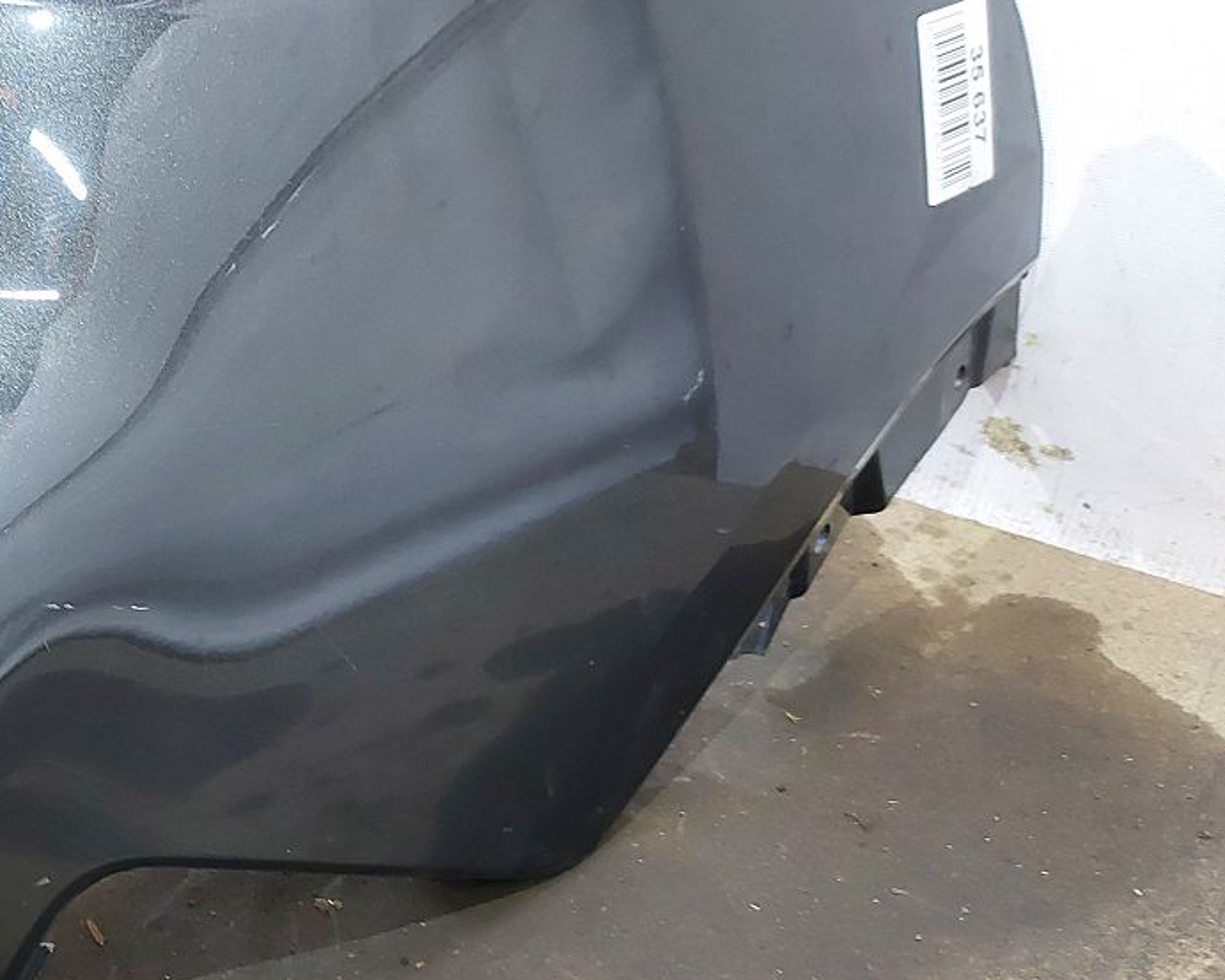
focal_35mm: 47
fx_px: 1704
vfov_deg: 32.0
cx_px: -1
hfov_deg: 35.7
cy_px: 388
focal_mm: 5.23
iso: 250
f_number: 1.8
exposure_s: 1/25
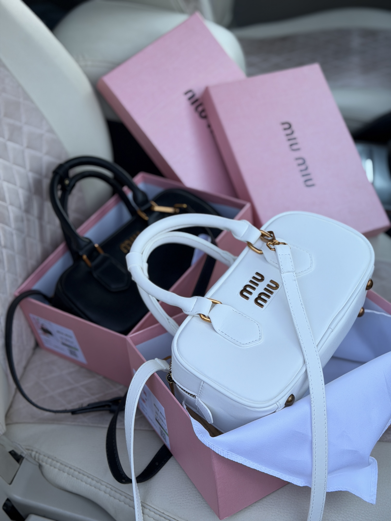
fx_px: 723
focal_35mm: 48
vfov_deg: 39.7
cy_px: 260
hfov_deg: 30.3
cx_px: 196
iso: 64
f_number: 1.78
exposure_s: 1/733
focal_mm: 6.76
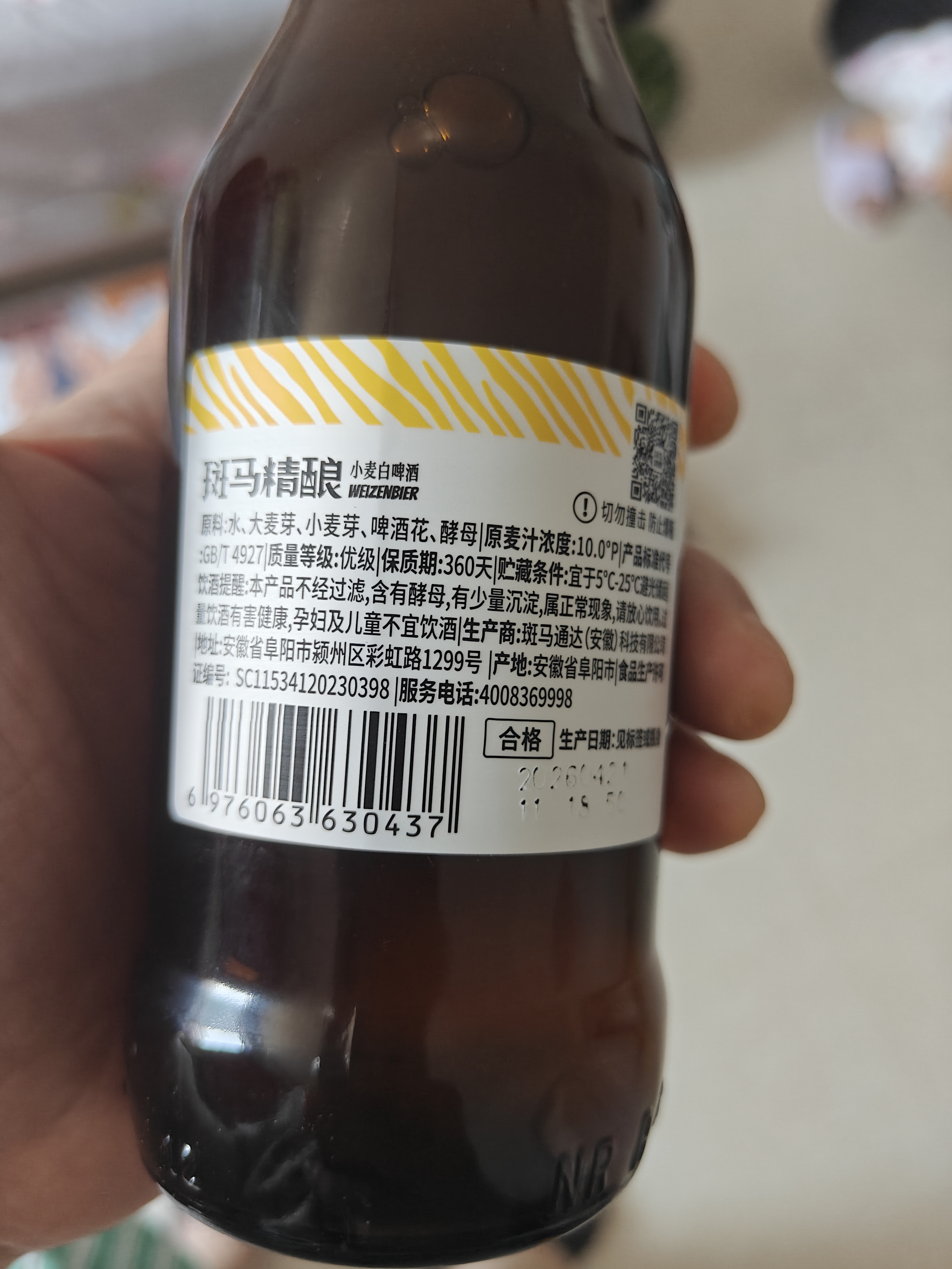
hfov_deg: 56.8
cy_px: 634
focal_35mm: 24
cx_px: 476
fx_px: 880
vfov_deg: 71.6
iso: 160
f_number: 1.8
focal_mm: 5.59
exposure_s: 1/100
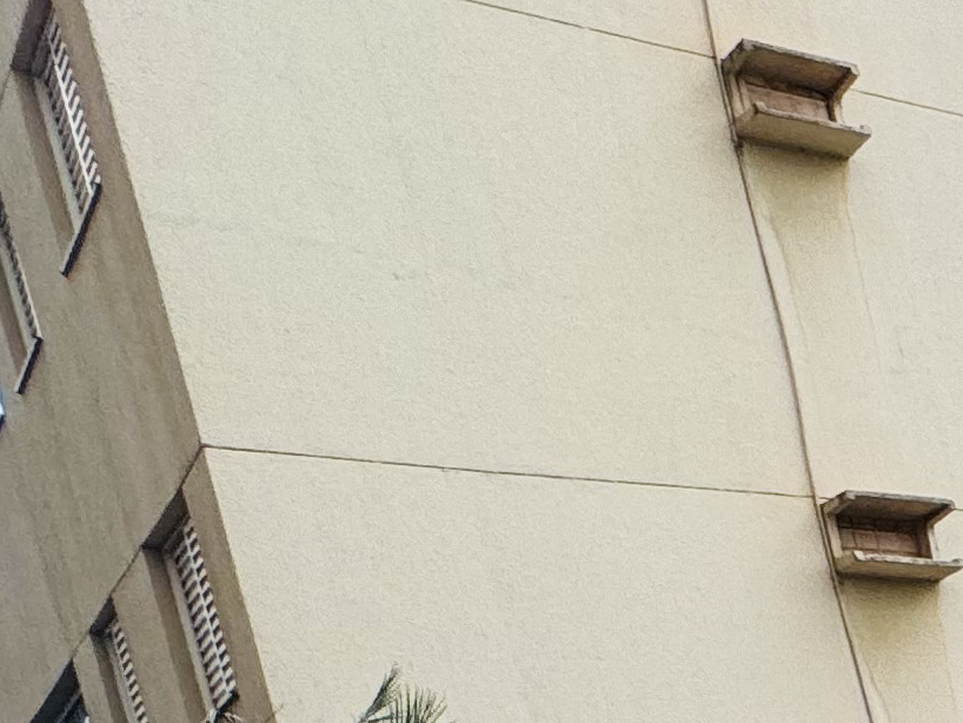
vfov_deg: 18.0
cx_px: 2153
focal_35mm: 69
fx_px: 1920
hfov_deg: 16.5
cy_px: 1203
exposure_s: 1/482
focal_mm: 2.22
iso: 40
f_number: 2.2
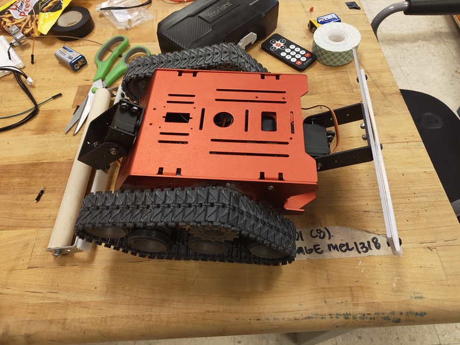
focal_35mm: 24
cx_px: 230
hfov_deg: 71.6
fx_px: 319
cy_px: 172
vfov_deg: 56.8
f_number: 1.88
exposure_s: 1/50
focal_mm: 5.56
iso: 359
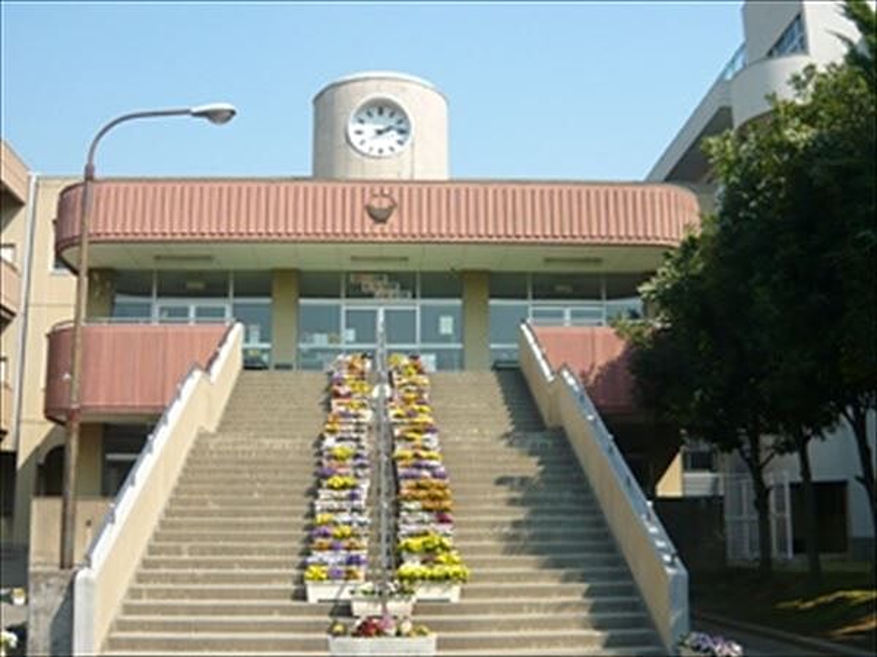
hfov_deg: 47.9
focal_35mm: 39
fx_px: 988
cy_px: 328
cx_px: 438
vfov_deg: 36.8
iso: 100
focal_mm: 5.5
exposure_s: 1/125
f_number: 8
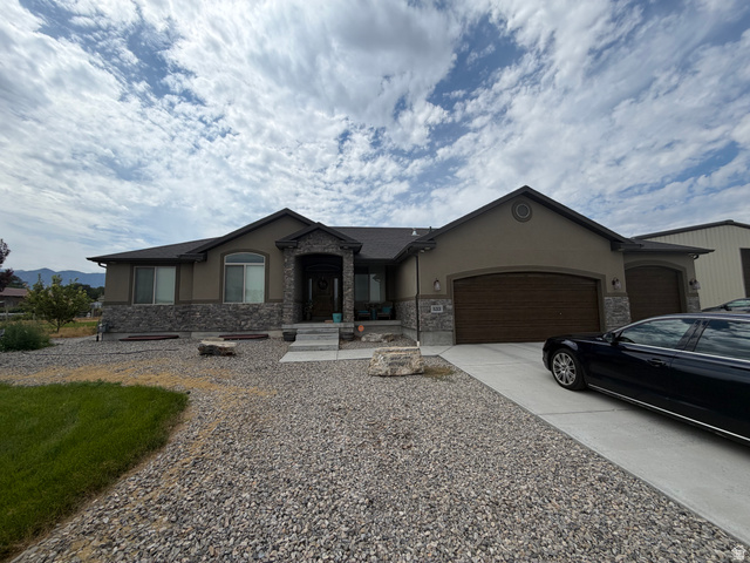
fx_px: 303
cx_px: 375
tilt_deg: +4.1
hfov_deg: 102.1
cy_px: 282
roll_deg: +1.5
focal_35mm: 14
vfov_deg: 85.7
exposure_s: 1/1656
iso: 20
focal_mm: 2.22
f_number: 2.2
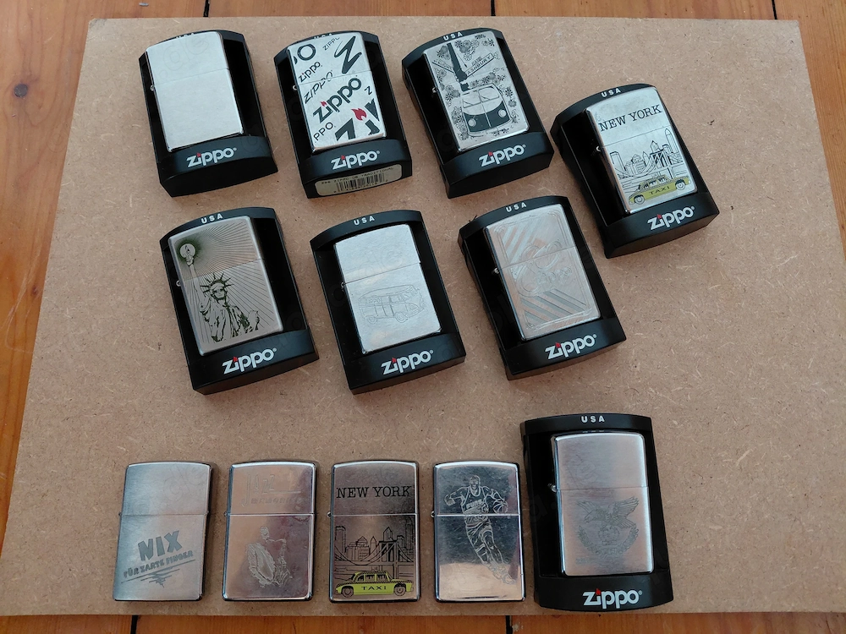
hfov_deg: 69.4
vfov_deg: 54.9
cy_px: 317
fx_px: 611
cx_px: 423
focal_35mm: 25
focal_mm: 4.69
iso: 500
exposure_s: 1/25
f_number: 1.8
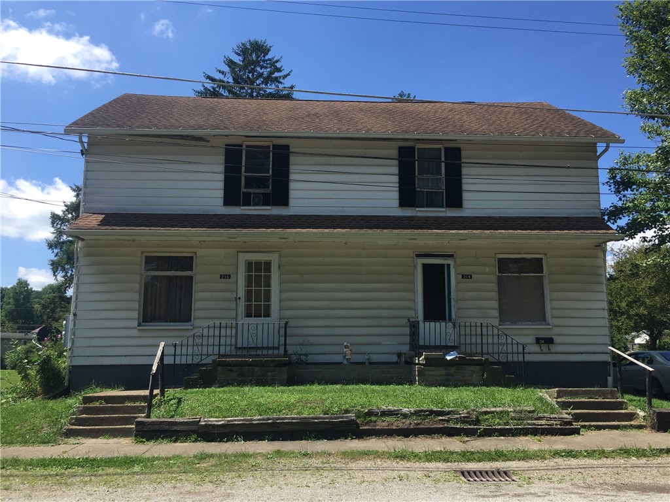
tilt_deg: +8.3
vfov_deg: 48.2
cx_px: 335
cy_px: 251
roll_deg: -1.3
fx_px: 561
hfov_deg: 61.7
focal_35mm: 29
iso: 32
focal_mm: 4.15
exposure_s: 1/1364
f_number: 2.2
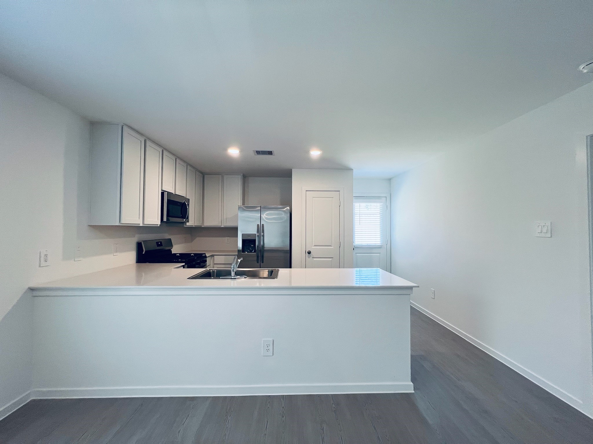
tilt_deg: +0.6
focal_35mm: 13
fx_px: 223
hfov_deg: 106.2
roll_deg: +0.0
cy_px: 222
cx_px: 296
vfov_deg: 89.9
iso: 160
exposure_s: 1/120
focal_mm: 1.57
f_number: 1.8
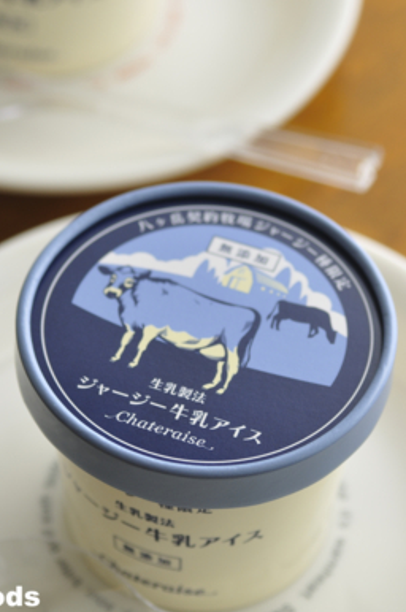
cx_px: 154
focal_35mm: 175
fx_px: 2971
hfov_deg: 7.8
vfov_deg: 11.8
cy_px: 384
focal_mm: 90
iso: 200
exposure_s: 1/125
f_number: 5.6
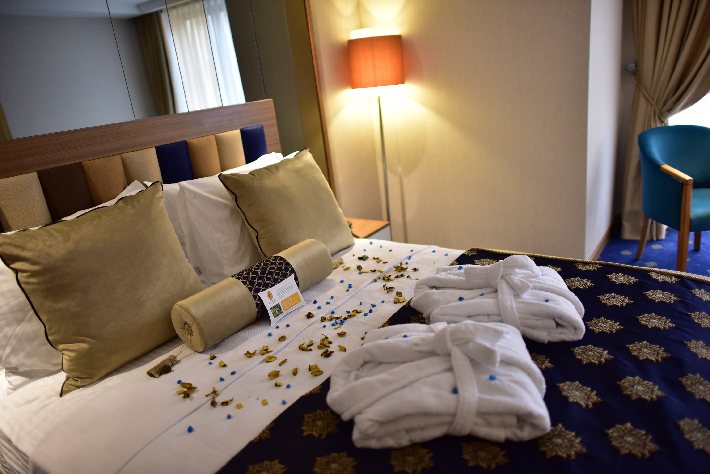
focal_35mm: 24
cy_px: 237
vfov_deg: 53.2
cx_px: 355
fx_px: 473
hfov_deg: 73.7
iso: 500
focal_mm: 24
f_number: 1.4
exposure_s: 1/100
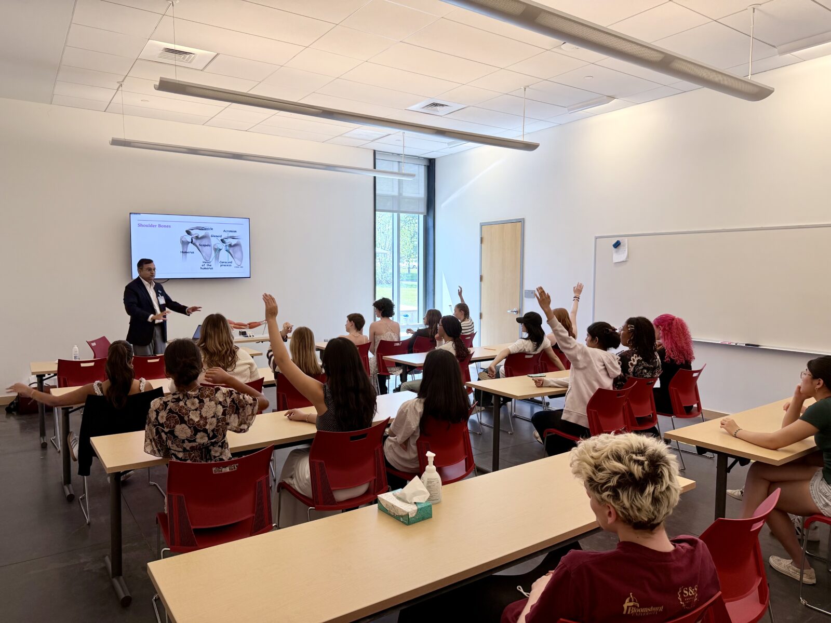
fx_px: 576
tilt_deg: -3.9
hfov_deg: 71.6
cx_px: 416
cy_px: 312
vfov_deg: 56.8
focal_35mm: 24
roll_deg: +0.1
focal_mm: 6.76
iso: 125
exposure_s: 1/299
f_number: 1.78
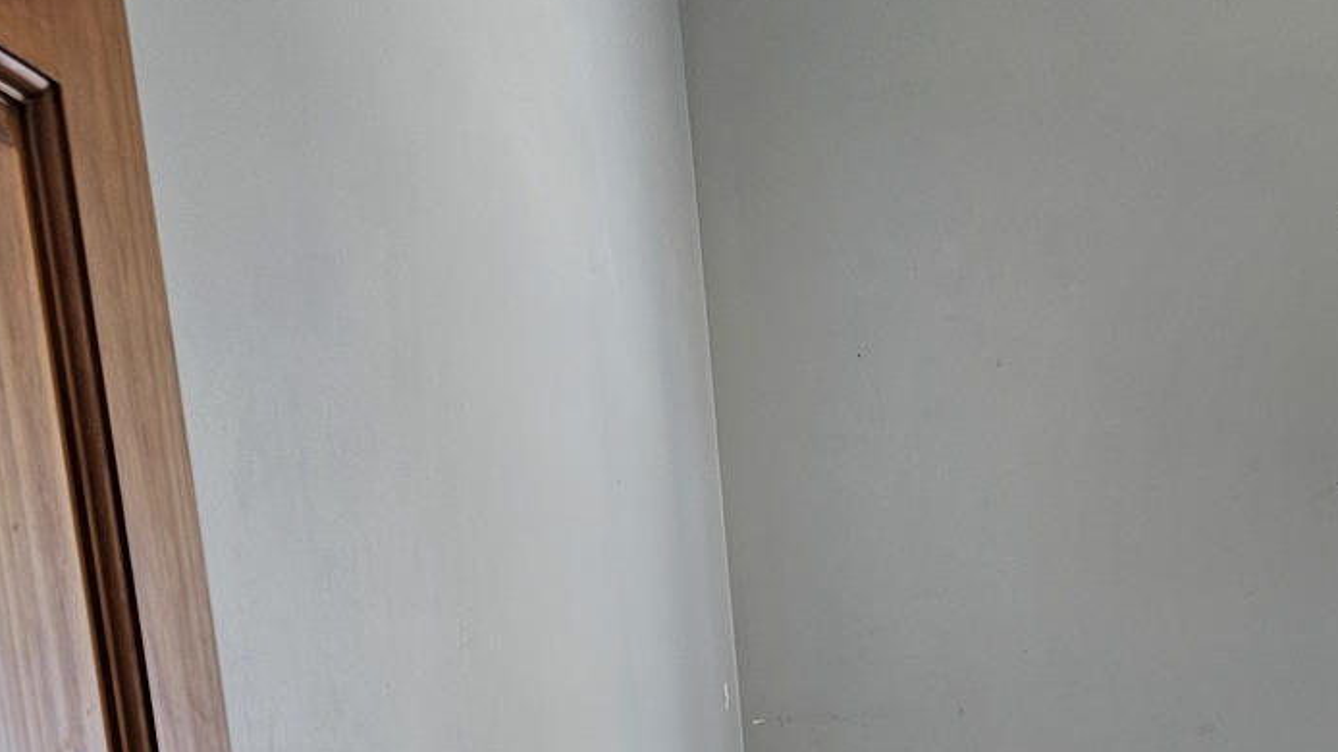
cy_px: 843
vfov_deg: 21.7
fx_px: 1844
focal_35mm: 52
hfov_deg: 37.6
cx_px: 1166
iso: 80
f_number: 1.7
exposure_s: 1/78
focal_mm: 6.3
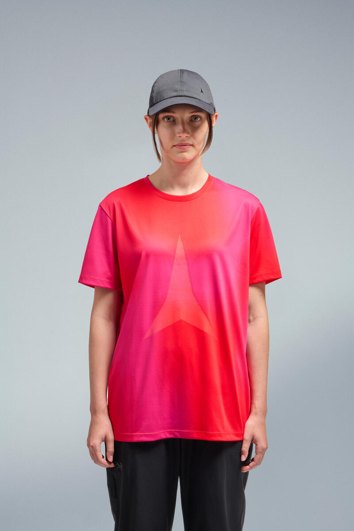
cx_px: 177
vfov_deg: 23.9
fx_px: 1254
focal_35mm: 85
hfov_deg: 16.1
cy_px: 266
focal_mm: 85
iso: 250
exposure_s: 1/160
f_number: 16
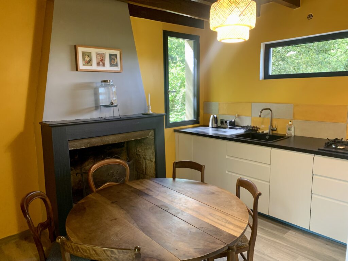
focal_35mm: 26
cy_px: 130
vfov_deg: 53.1
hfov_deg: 67.3
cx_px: 174
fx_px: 261
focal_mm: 4.25
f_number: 1.8
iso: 125
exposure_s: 1/50
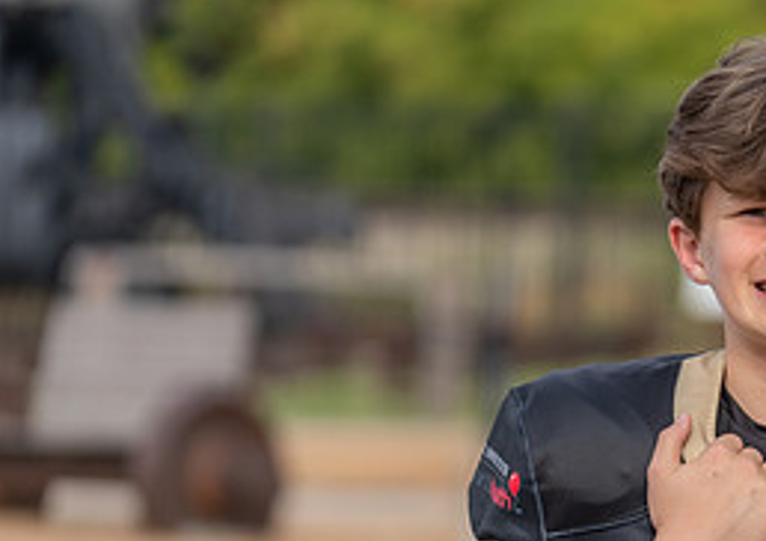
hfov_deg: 7.5
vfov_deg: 5.3
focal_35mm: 267
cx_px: 845
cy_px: 544
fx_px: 5784
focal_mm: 111
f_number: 2.8
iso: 100
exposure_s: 1/1250
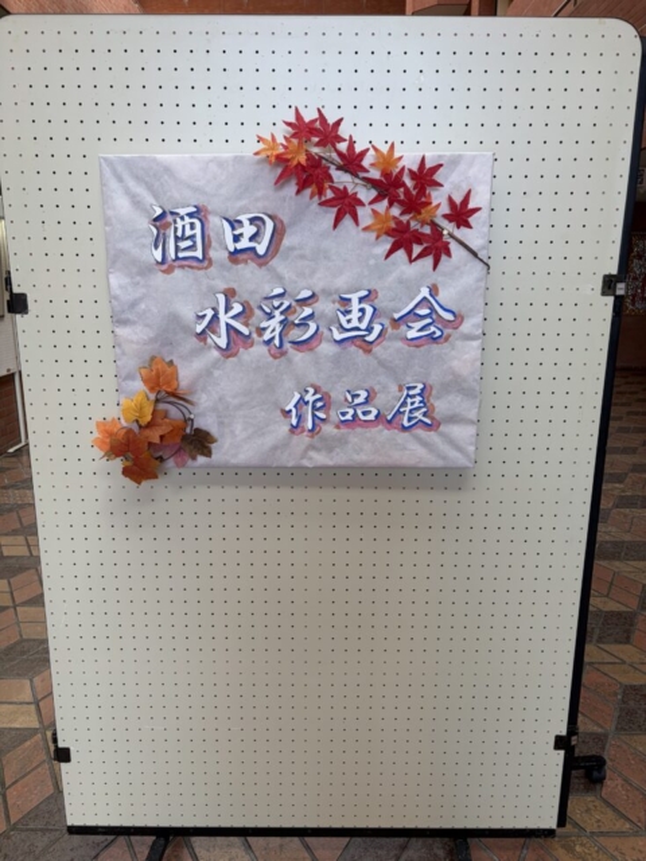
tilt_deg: -15.4
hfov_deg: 53.1
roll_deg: -1.3
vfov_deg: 67.3
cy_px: 430
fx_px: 647
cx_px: 323
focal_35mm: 26
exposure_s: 1/122
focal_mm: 5.96
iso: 32
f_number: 1.6
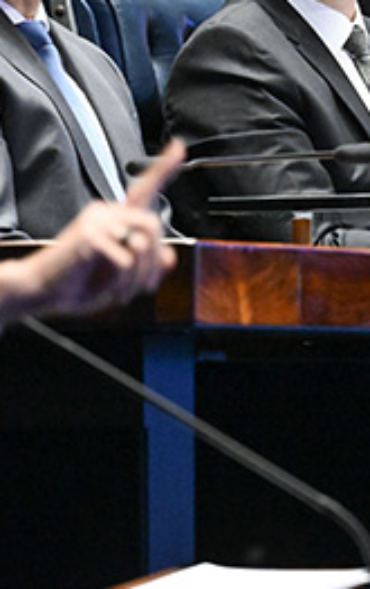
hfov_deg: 2.3
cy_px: 170
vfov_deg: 3.7
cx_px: 292
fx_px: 9091
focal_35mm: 565
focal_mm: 170
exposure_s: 1/100
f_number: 6.3
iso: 8000
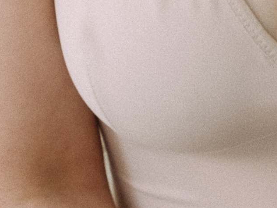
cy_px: -474
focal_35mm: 171
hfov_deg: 11.2
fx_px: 1369
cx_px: 366
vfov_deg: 7.4
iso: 160
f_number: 9
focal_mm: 19.6
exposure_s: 1/30
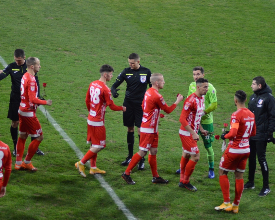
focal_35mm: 179
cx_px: 134
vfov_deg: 8.7
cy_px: 110
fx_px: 1454
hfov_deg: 10.8
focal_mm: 105
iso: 2000
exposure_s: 1/500
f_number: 4
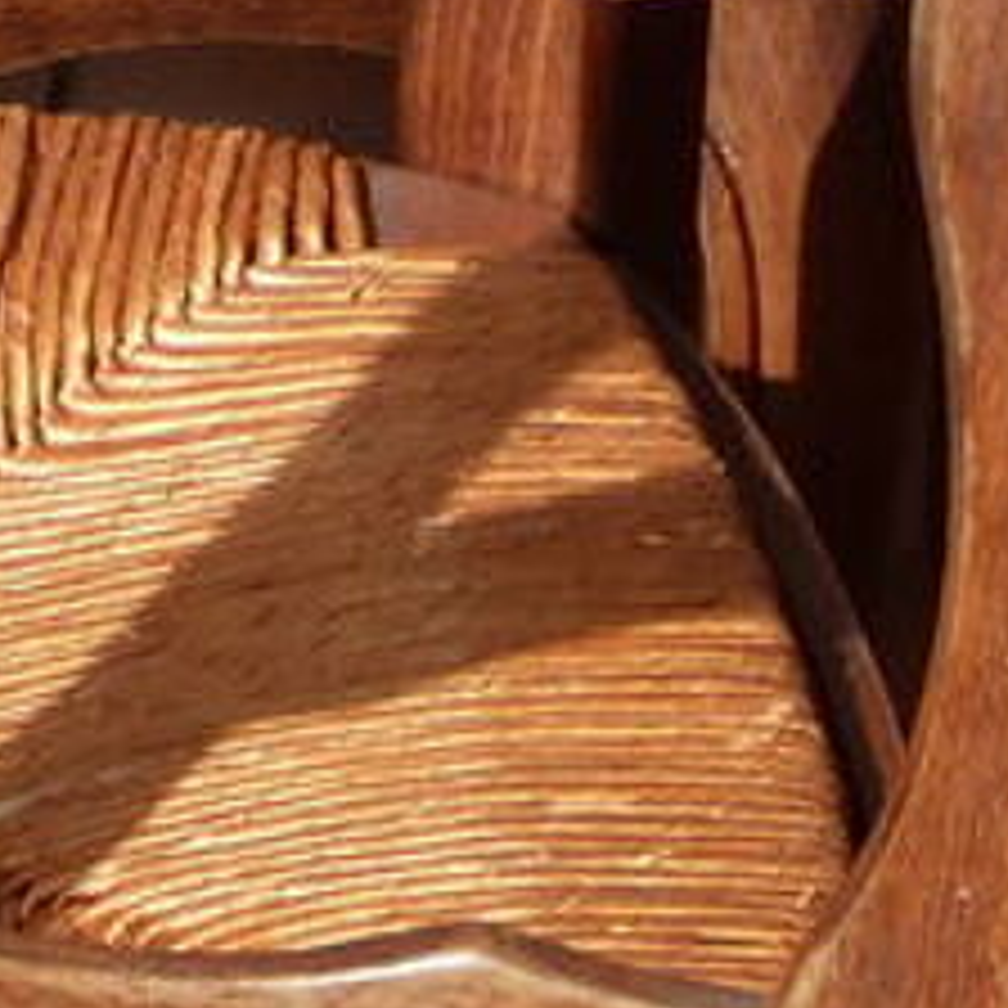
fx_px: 8665
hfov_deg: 6.6
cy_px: 2108
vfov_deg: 6.4
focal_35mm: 263
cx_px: -572
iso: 100
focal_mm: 9.1
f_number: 4
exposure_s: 1/500
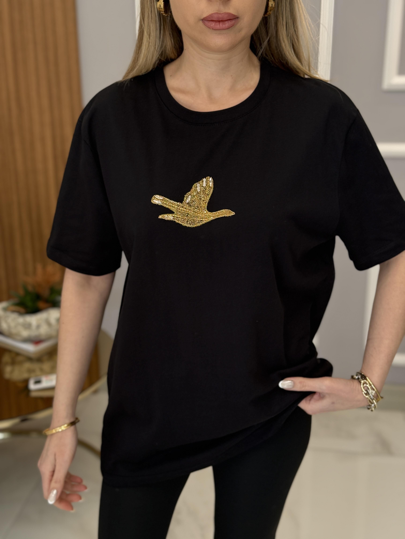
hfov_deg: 30.3
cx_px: 202
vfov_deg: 39.7
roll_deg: +0.0
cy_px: 270
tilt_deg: -17.8
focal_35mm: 48
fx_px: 749
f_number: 1.78
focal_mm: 6.76
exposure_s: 1/100
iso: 80
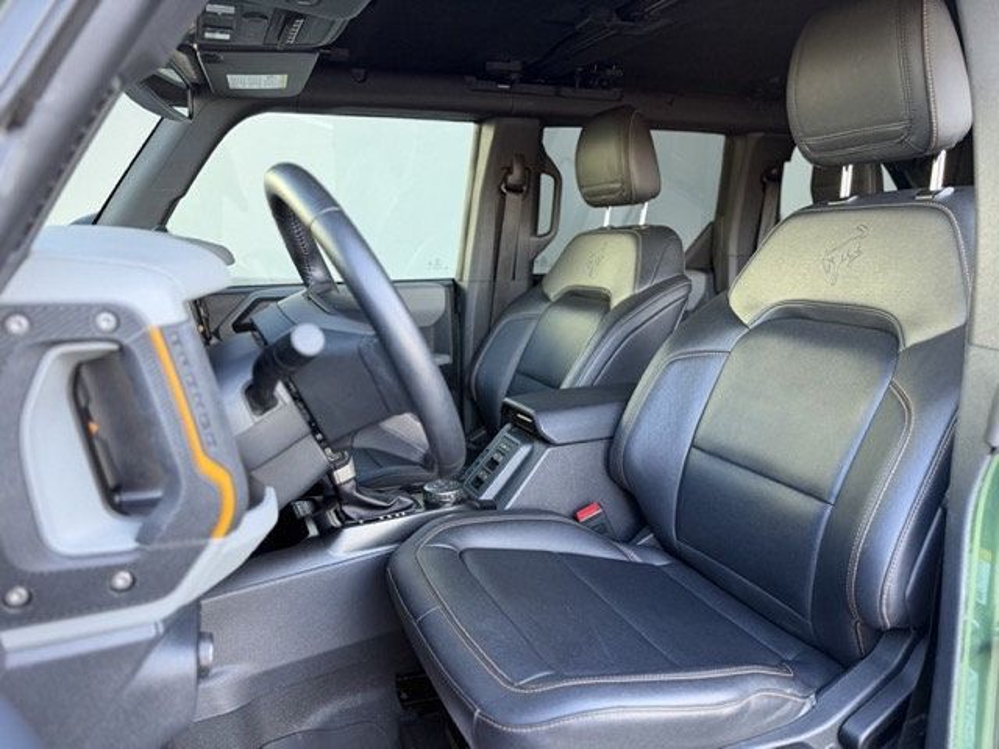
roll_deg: -0.9
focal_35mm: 24
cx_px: 500
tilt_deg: -7.3
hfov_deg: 71.6
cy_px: 374
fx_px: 693
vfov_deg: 56.8
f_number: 1.78
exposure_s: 1/76
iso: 200
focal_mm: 6.76
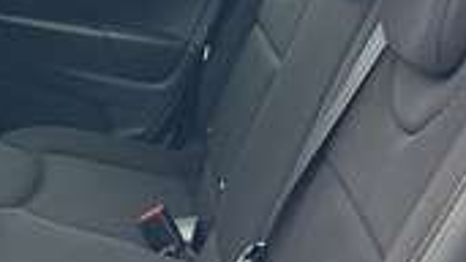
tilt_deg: -18.6
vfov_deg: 15.5
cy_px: 105
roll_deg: +3.8
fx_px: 963
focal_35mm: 78
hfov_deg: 26.5
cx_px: 74
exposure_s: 1/90
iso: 200
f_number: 1.78
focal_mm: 6.86
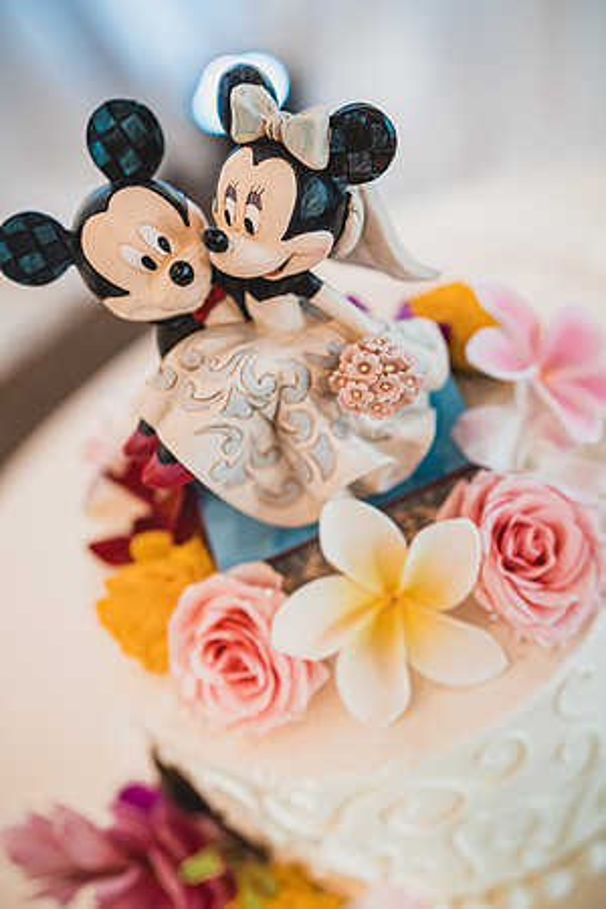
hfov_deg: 27.0
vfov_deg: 39.6
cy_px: 454
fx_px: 1262
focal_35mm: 50
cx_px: 303
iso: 1250
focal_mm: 50
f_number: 2.5
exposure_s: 1/160
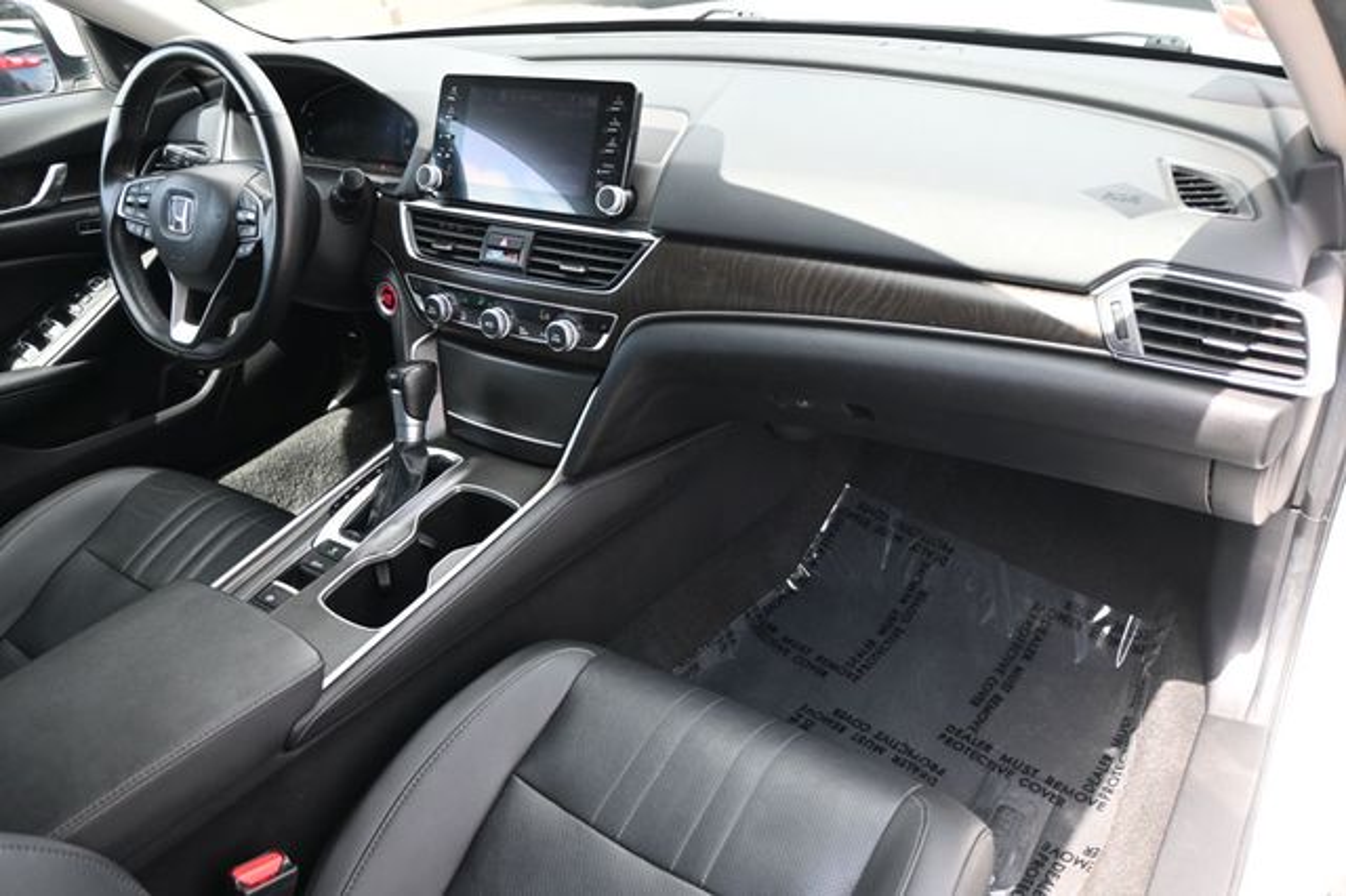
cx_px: 673
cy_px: 448
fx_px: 1037
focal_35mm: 28
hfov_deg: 66.0
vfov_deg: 46.7
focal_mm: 18.5
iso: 400
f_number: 3.8
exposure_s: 1/125
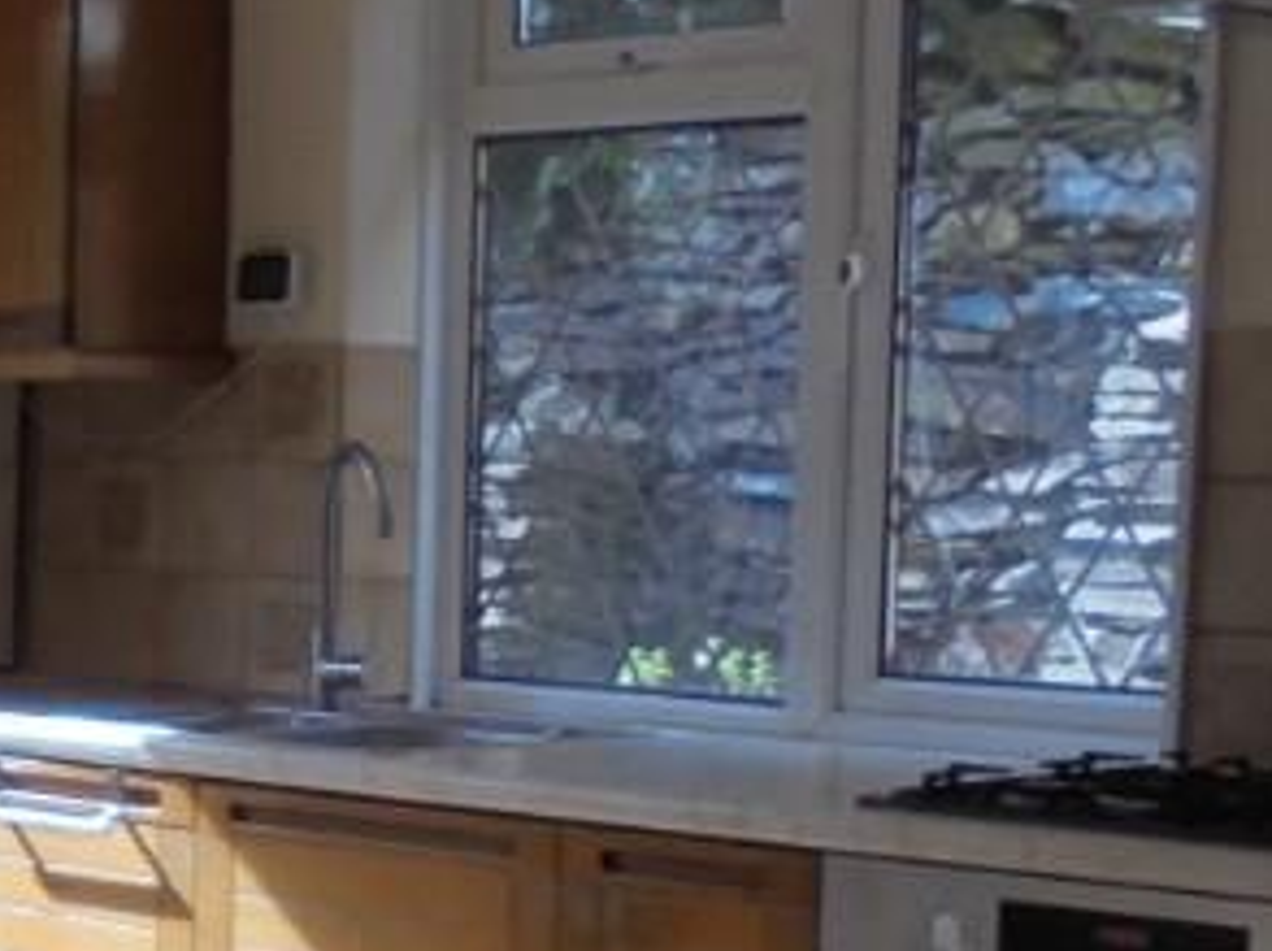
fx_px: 3340
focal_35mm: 91
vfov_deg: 16.1
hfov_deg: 19.4
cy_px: 747
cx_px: -508
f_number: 3.5
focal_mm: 4.6
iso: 100
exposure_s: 1/80
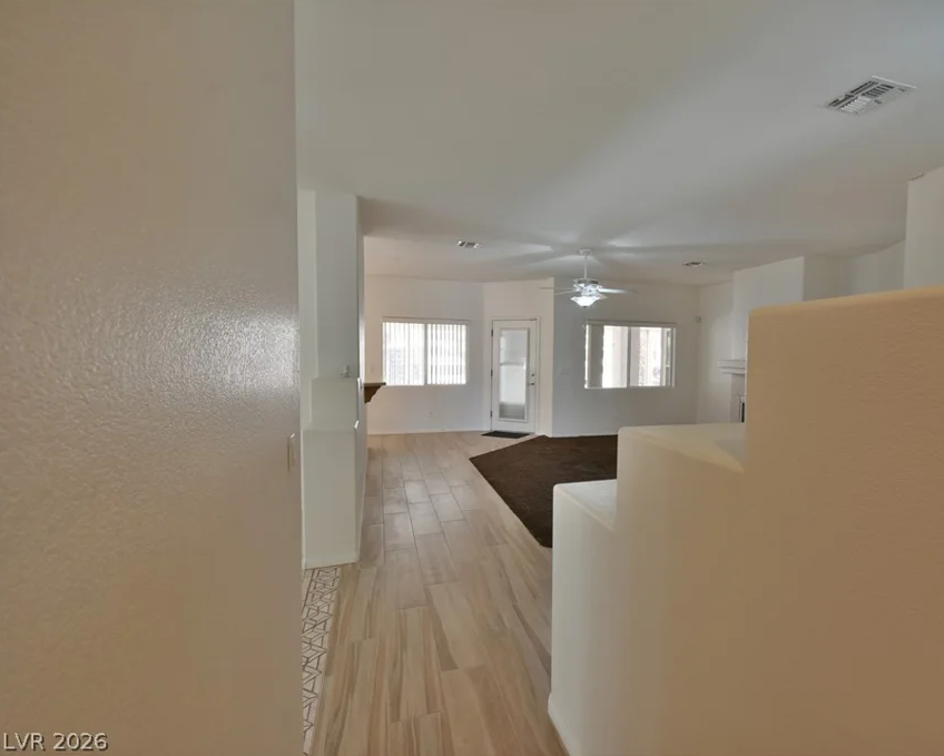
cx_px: 567
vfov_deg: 77.0
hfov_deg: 88.5
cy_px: 377
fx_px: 475
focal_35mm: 17
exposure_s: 1/20
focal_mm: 10
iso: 1000
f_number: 7.1
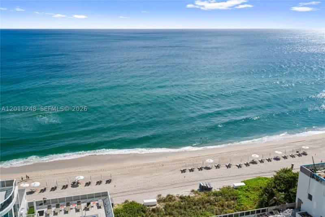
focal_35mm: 35
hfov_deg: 54.4
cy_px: 108
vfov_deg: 37.8
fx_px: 316
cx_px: 162
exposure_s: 1/1250
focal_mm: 35
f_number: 8
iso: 400
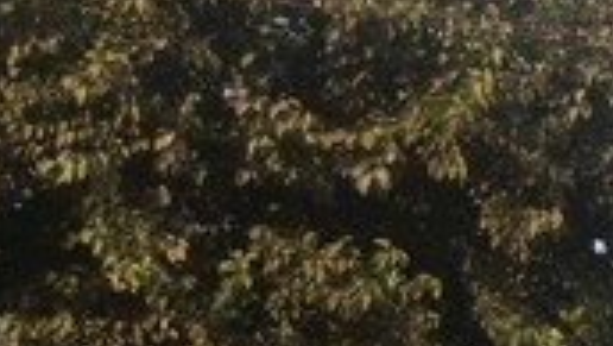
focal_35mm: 91
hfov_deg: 22.4
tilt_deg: -3.5
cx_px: 627
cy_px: 731
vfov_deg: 11.7
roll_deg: -2.0
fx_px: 1480
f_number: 2.2
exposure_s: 1/720
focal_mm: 4.15
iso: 32
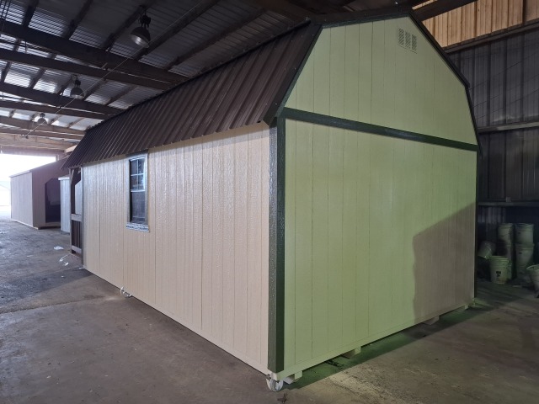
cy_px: 202
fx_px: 358
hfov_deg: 73.9
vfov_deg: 58.9
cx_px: 270
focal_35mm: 23
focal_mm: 5.54
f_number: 1.8
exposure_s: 1/120
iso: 250
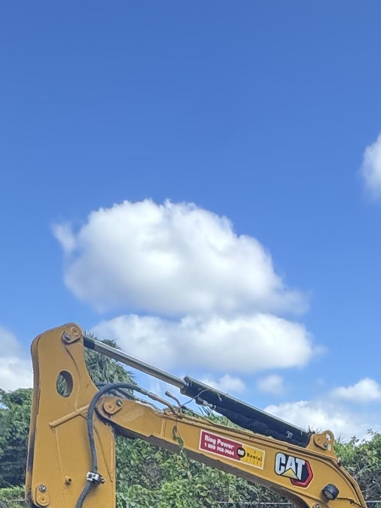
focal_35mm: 55
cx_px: 481
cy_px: 720
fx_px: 807
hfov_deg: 23.7
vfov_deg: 27.0
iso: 40
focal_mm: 2.22
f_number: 2.2
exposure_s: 1/267
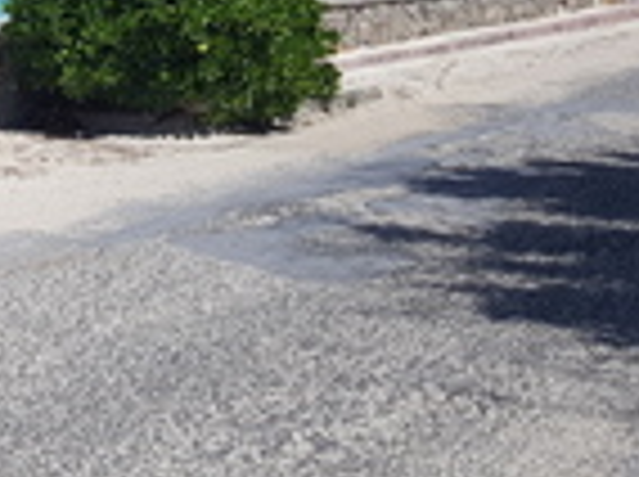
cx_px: -218
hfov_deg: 23.1
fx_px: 1364
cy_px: 22
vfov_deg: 19.4
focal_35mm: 74
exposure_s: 1/3992
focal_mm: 4.2
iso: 40
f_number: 1.7
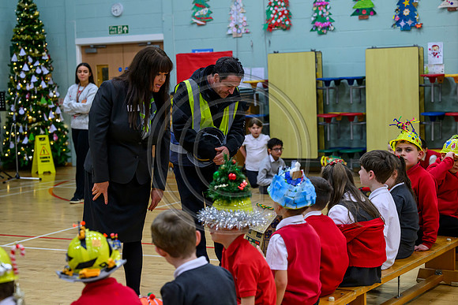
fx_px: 967
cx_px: 229
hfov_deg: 26.6
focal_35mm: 76
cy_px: 152
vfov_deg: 18.0
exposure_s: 1/200
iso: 2000
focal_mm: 76
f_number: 4
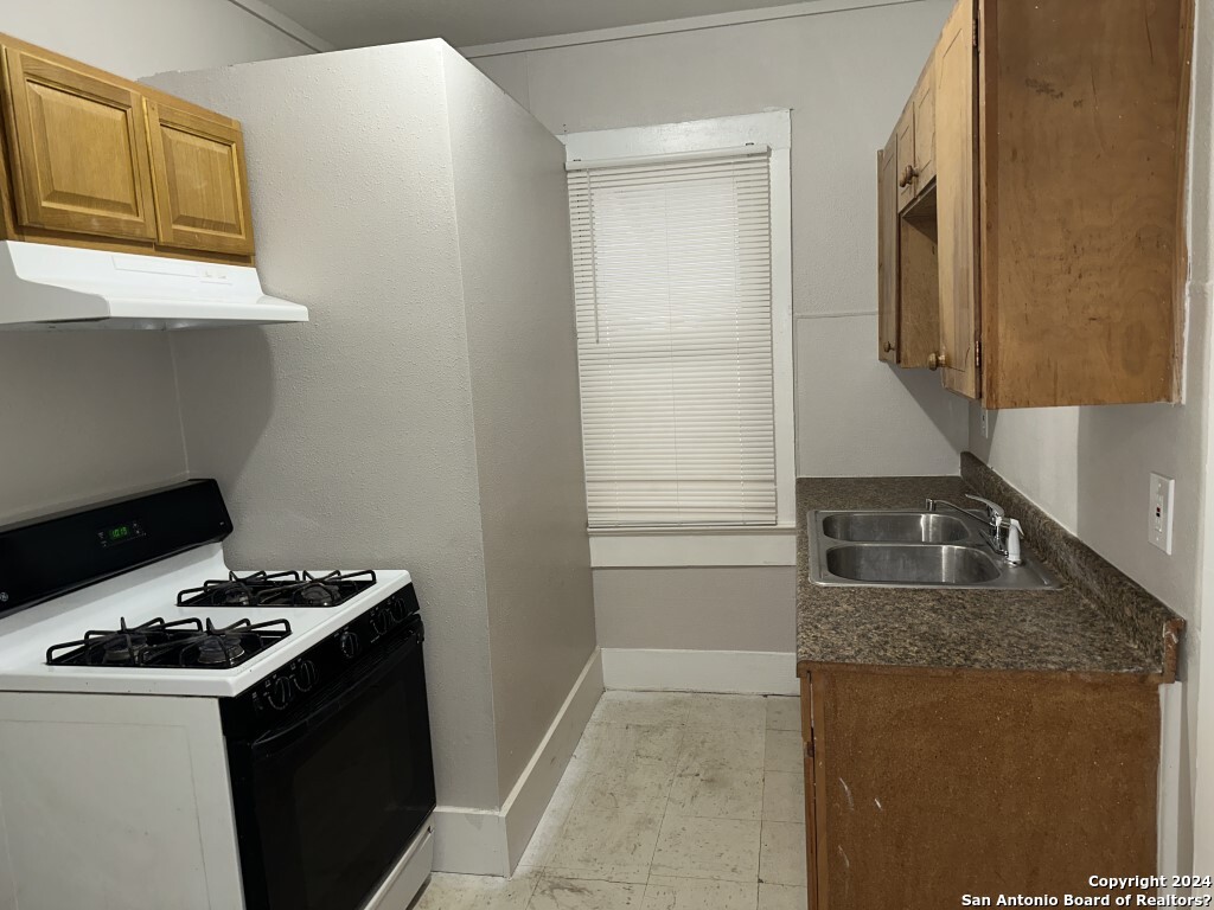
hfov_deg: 71.6
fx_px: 842
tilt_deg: -7.6
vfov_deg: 56.8
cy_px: 455
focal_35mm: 24
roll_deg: +3.1
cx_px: 607
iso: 100
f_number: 1.78
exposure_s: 1/25
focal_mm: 6.86
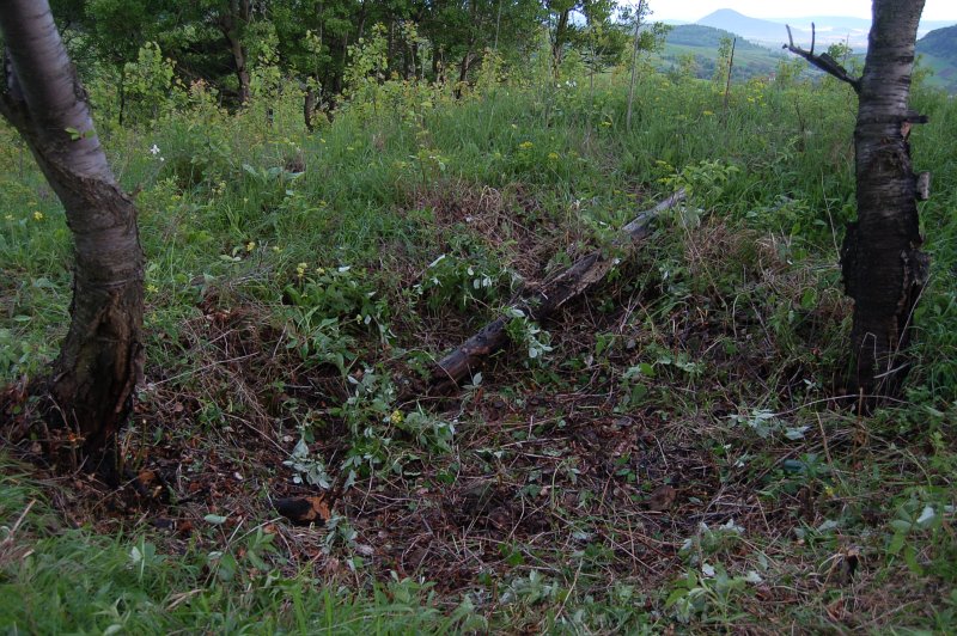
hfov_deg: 57.3
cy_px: 318
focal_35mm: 33
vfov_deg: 39.9
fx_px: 877
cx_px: 478
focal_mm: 22
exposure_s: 1/30
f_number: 4.5
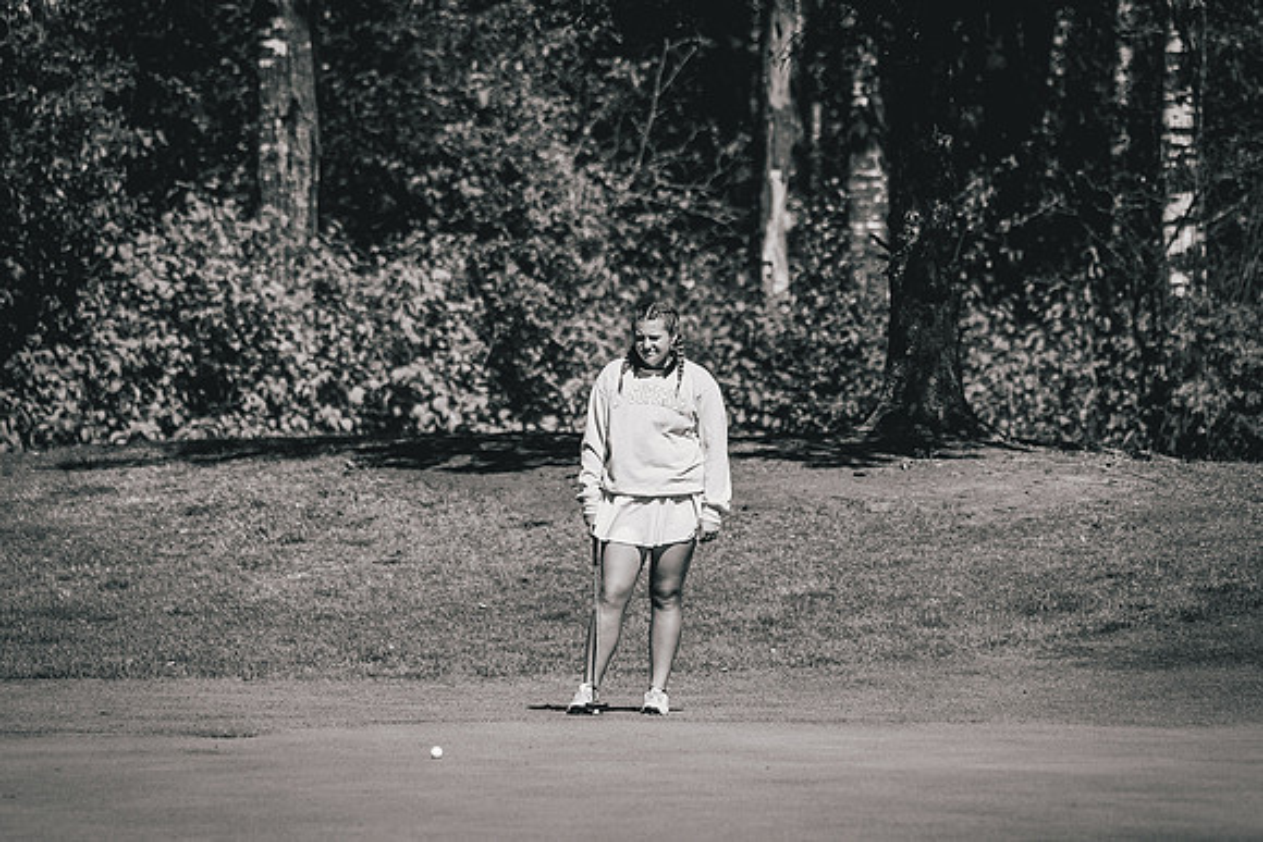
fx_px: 9039
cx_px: 631
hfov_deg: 8.0
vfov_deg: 5.3
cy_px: 482
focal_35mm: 258
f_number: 2.8
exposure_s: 1/3200
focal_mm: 150
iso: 200
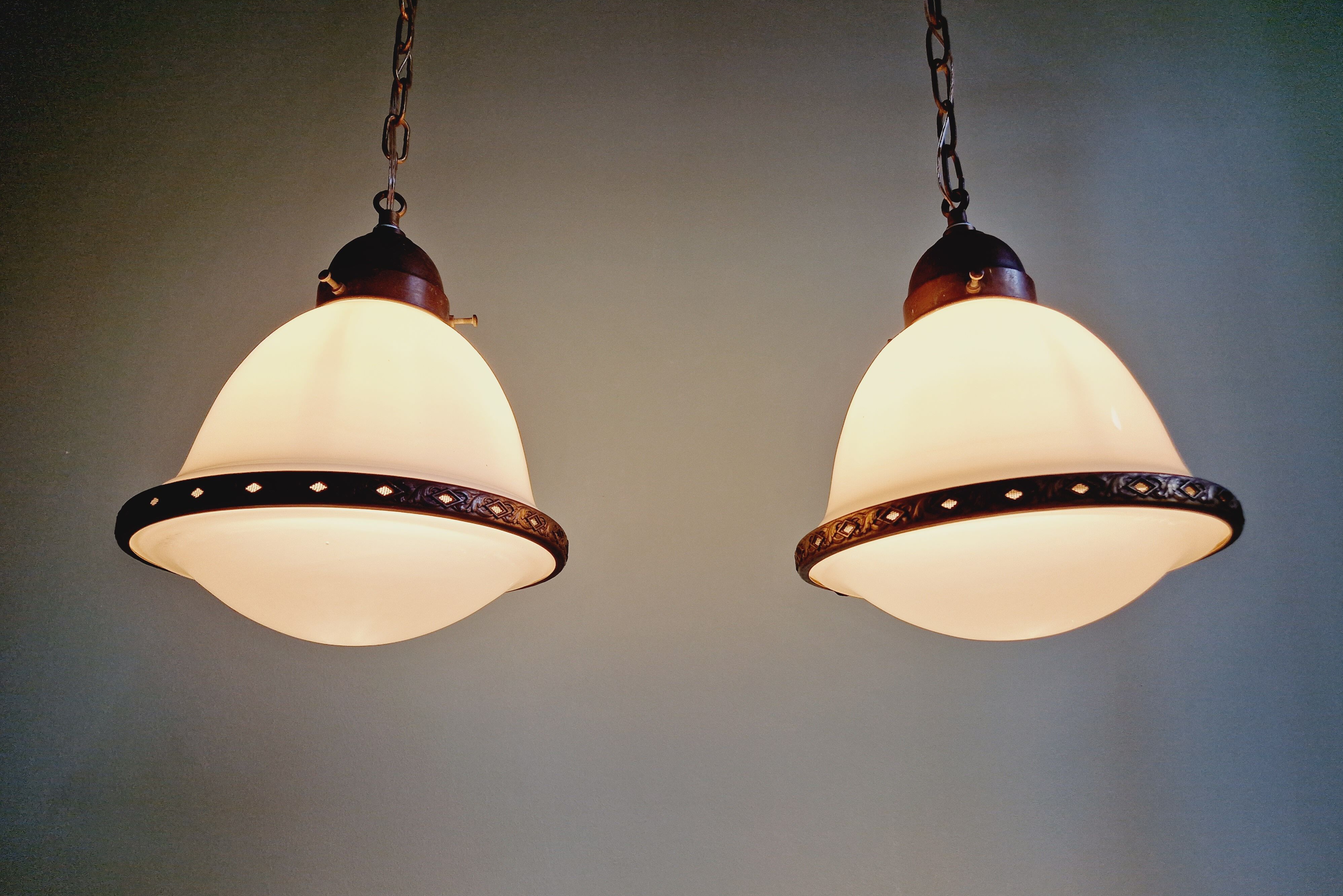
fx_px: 895
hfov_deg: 73.7
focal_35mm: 24
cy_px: 458
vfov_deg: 53.1
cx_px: 673
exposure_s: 1/100
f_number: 1.8
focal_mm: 5.4
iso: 50
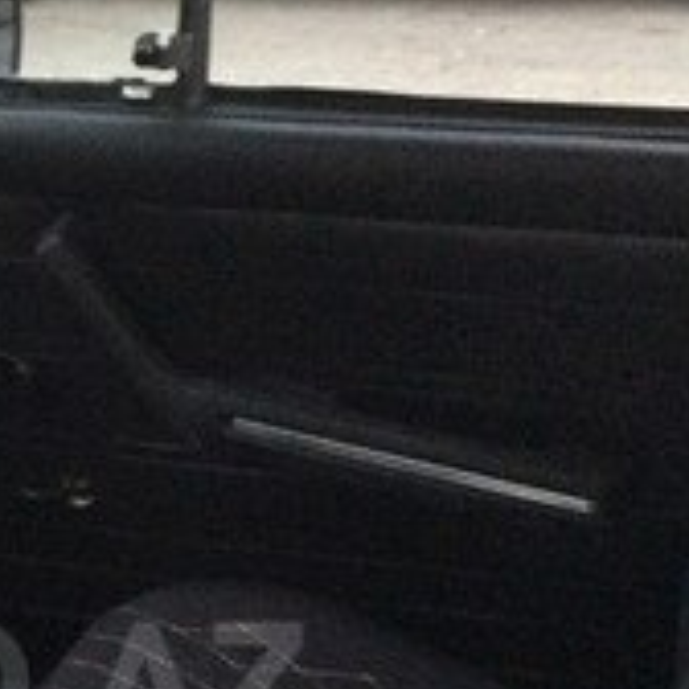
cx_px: -115
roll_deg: +3.4
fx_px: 2274
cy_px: 683
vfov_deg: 16.9
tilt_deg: -26.4
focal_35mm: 101
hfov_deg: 16.6
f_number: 2.2
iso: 320
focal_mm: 4.15
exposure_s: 1/17
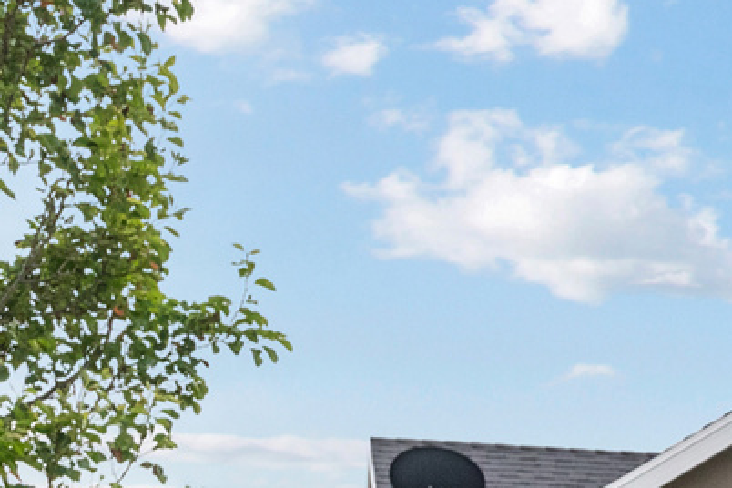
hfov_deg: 11.3
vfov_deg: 8.8
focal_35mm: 153
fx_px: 3111
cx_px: 1733
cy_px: 713
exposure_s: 1/640
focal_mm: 30
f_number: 8
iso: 800
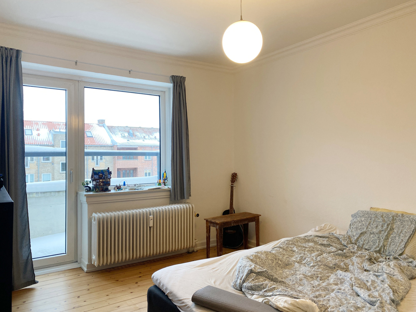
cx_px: 208
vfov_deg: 53.1
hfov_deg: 67.3
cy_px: 156
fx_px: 312
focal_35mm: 26
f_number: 1.8
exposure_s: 1/100
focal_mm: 4.25
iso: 125
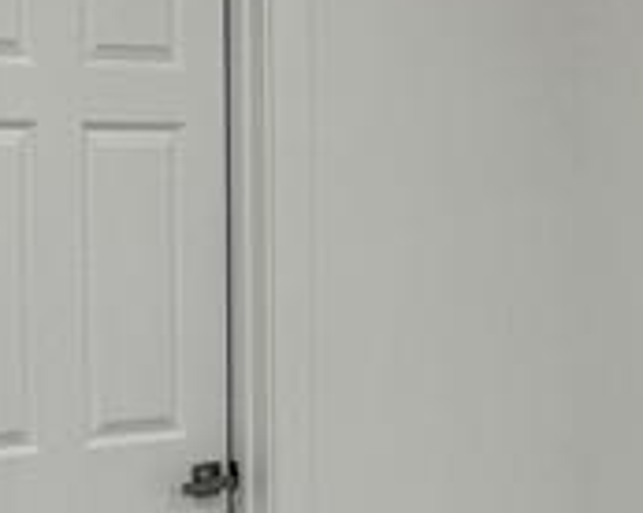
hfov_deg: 13.8
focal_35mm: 139
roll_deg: -0.1
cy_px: 364
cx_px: 513
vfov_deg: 11.1
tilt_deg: -4.9
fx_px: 2642
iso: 100
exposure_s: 1/120
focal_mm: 6.76
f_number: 1.78
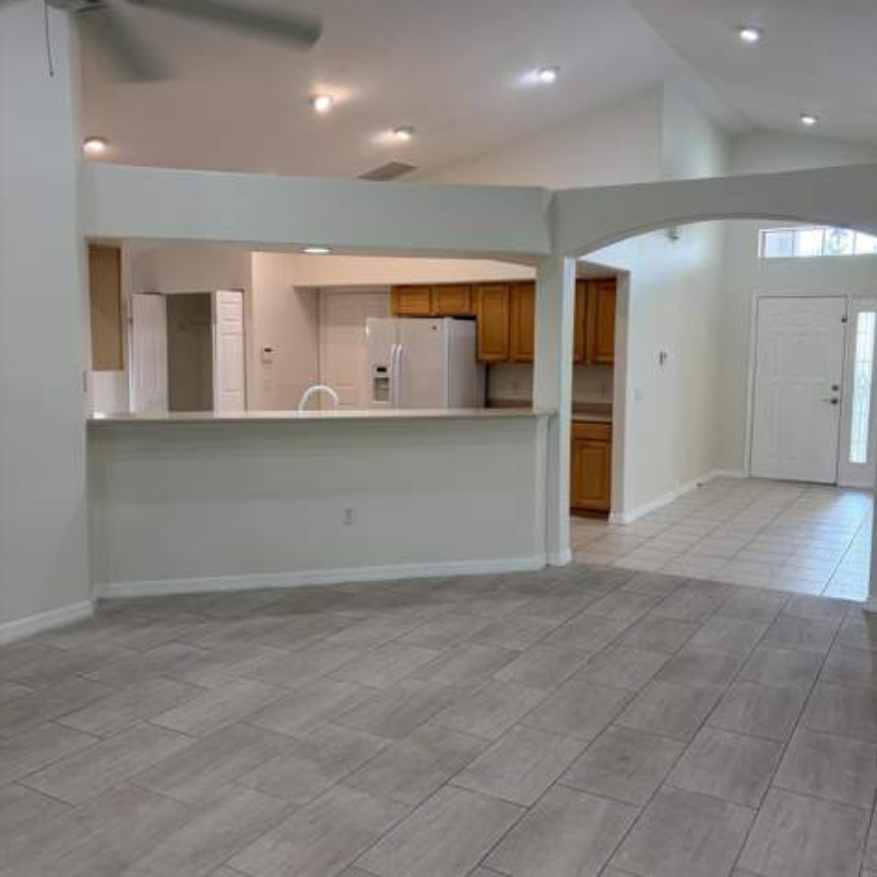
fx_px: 889
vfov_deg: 52.5
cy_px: 433
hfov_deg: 52.5
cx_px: 442
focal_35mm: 31
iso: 80
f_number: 1.6
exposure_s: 1/60
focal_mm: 5.96
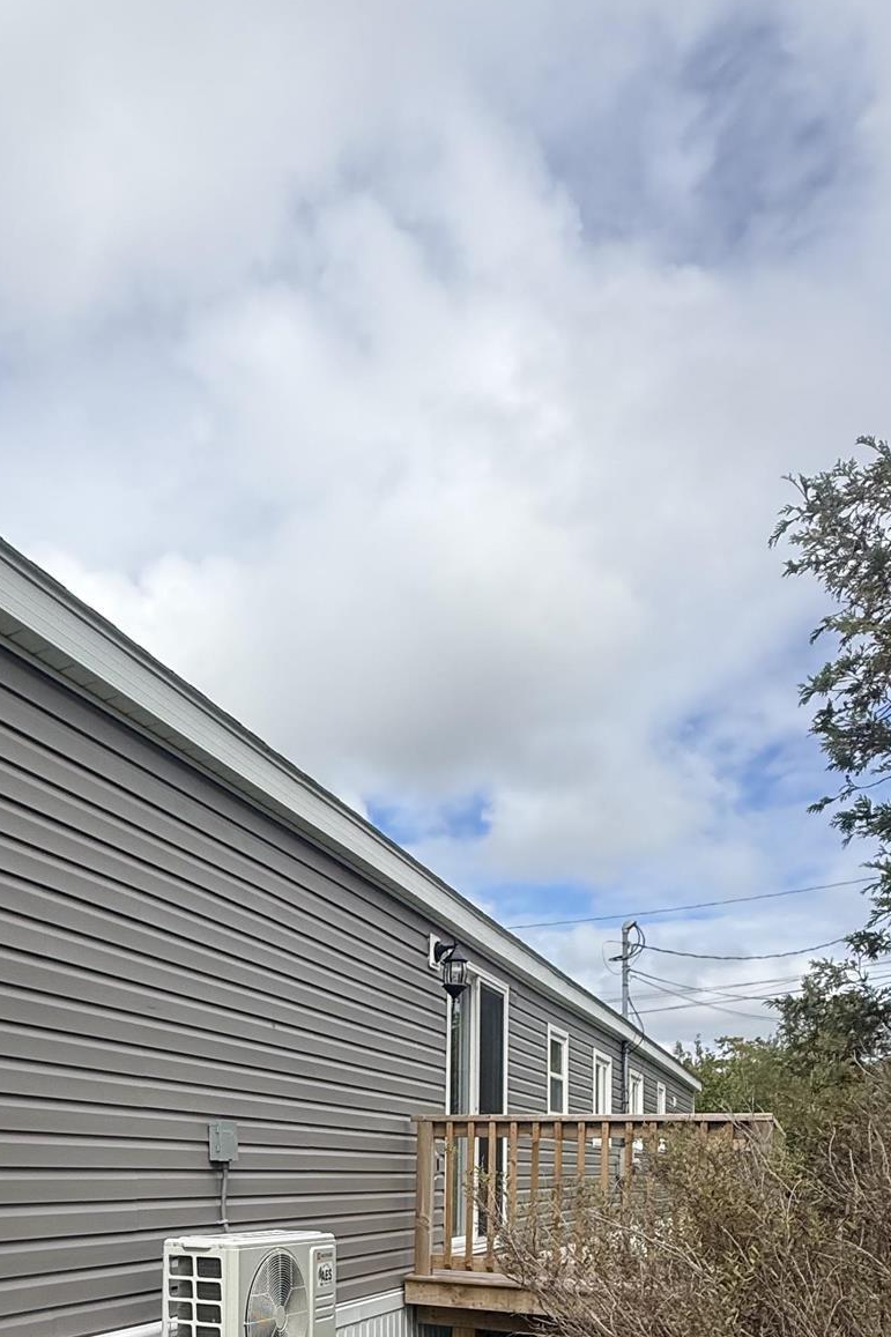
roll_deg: -1.4
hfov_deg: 43.4
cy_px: 1134
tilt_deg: +3.1
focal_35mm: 29
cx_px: 215
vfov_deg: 57.2
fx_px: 1077
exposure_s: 1/1961
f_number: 2.2
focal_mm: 2.22
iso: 50
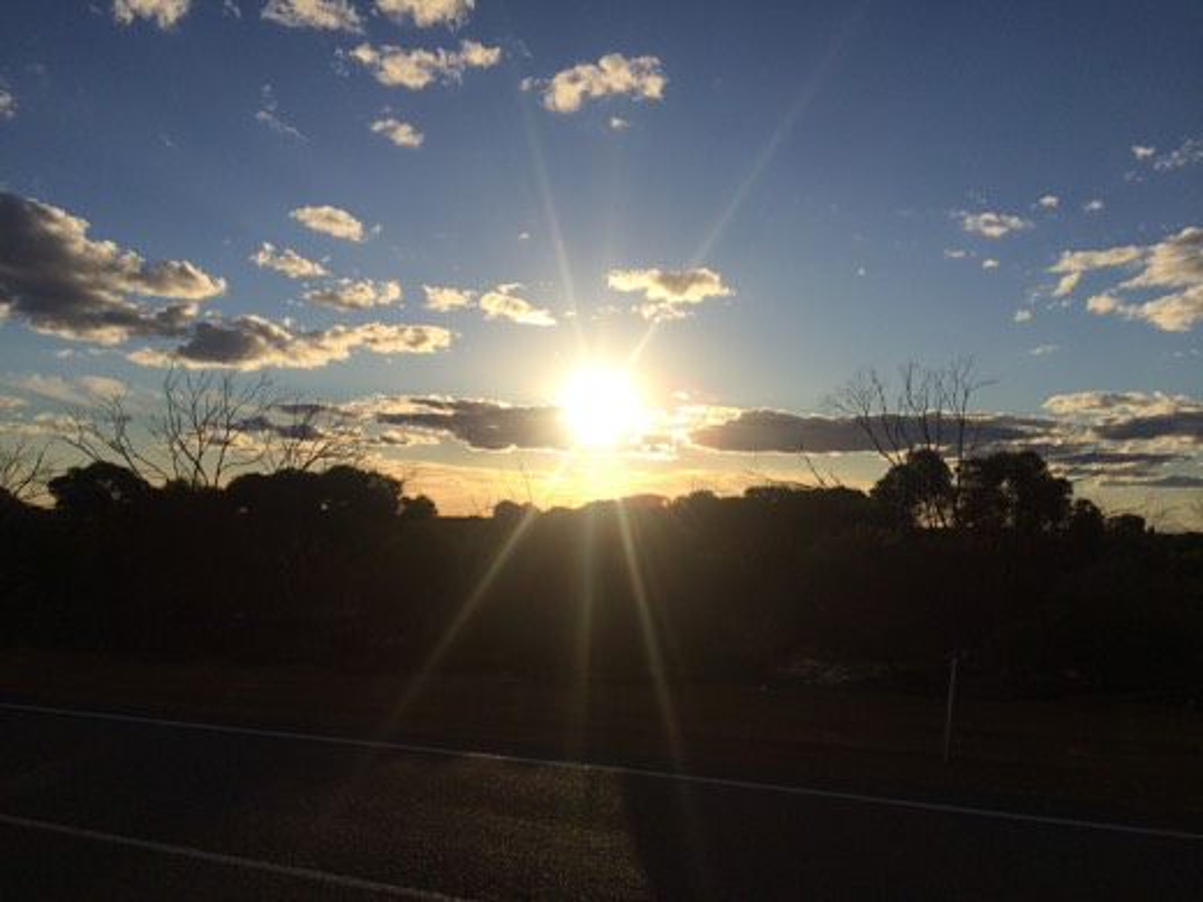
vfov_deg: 48.2
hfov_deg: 61.7
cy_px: 451
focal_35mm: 29
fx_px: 1008
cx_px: 602
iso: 32
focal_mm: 4.15
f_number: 2.2
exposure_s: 1/5128
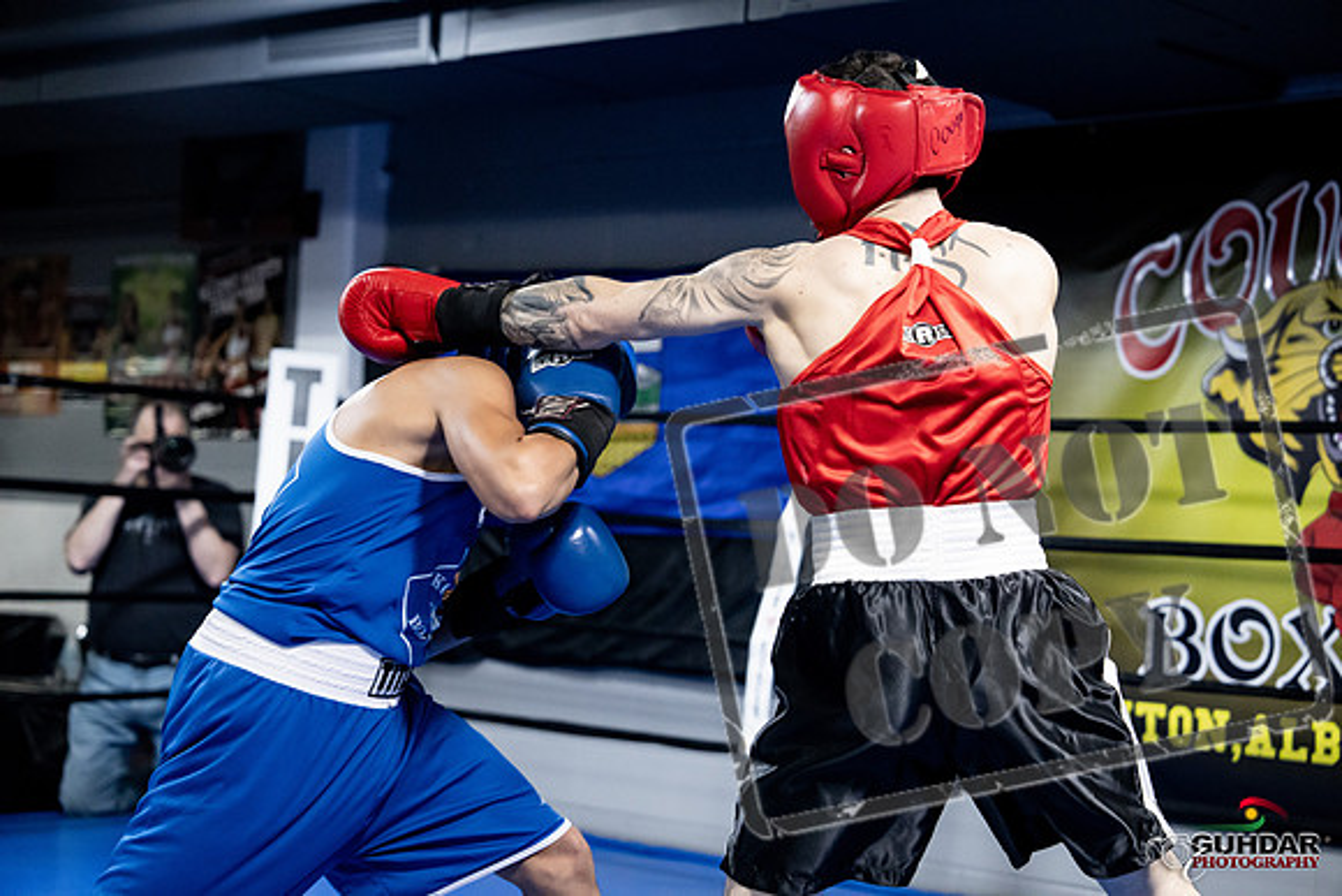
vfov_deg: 20.0
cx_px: 671
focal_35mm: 68
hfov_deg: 29.6
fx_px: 2535
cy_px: 448
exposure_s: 1/1000
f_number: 2.8
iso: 8000
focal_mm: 68
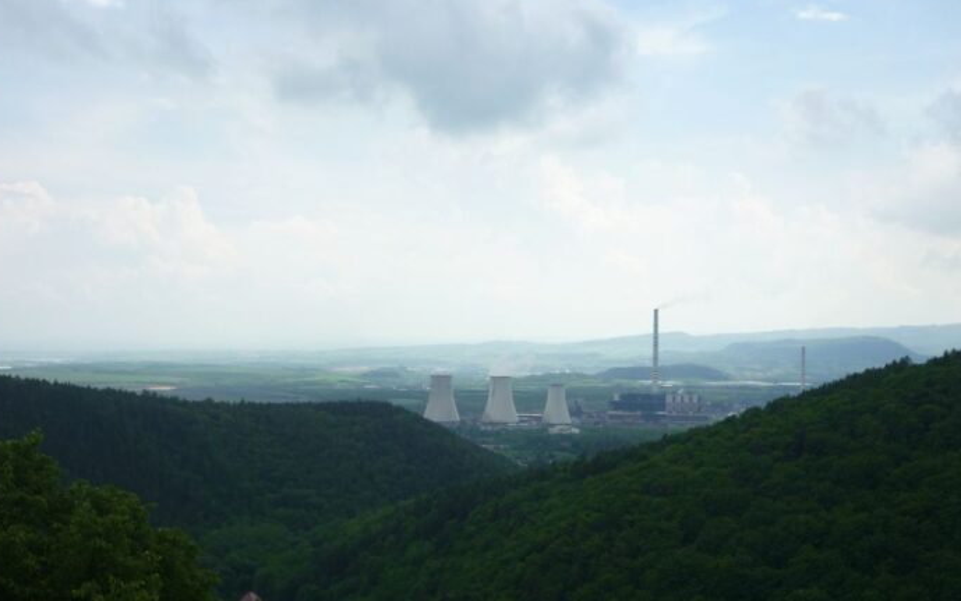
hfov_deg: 50.4
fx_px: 1022
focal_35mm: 39
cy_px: 389
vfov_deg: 32.6
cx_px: 471
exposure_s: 1/1000
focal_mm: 5.5
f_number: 2.8
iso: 80
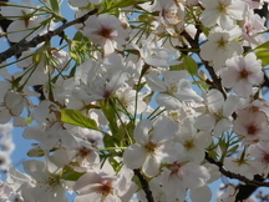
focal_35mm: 217
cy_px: 108
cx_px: 298
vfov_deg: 6.8
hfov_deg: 9.0
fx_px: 1686
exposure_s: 1/1600
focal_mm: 39
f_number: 11
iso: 800
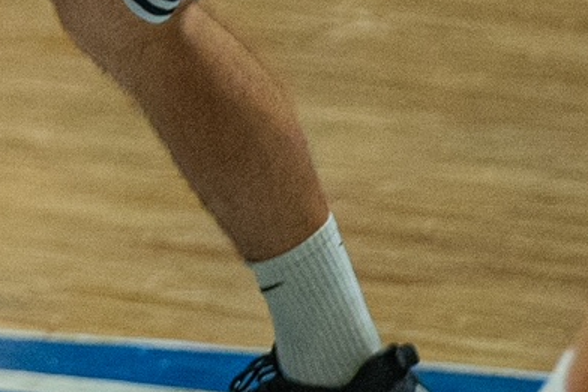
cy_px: -644
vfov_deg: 1.2
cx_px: -716
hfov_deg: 1.8
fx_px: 18758
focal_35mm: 1149
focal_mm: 150
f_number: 2.8
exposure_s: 1/640
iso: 3200
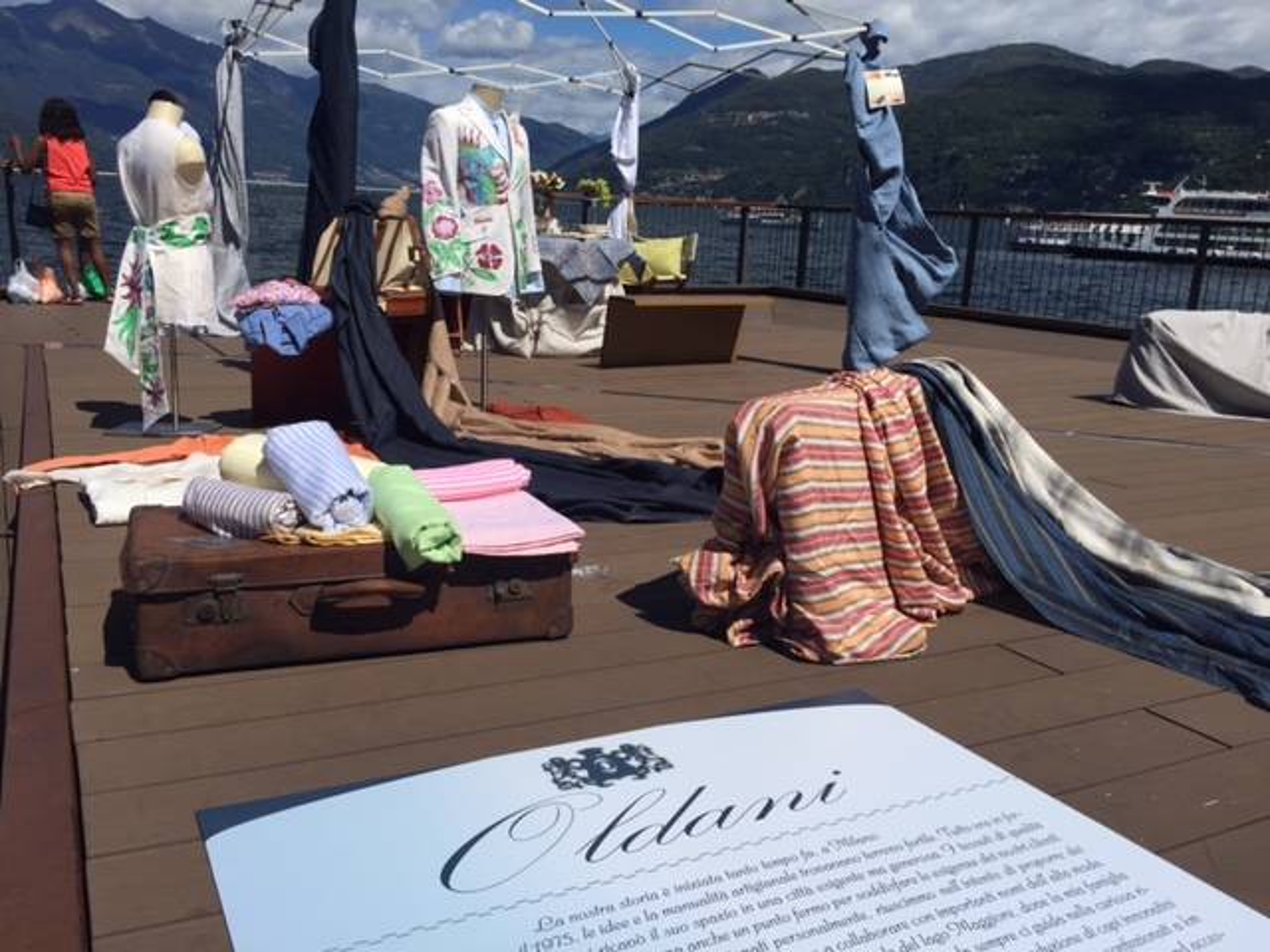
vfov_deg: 48.2
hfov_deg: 61.7
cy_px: 476
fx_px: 1064
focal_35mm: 29
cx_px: 635
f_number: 2.2
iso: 32
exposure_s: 1/4950
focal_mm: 4.15
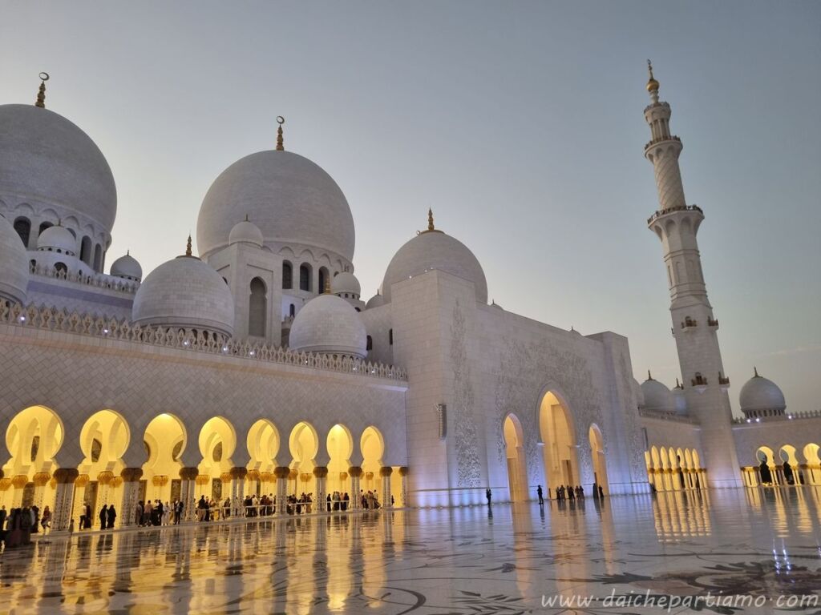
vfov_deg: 53.1
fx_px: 617
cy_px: 308
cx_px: 410
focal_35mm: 26
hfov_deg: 67.3
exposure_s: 1/100
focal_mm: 5.4
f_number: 1.8
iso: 160
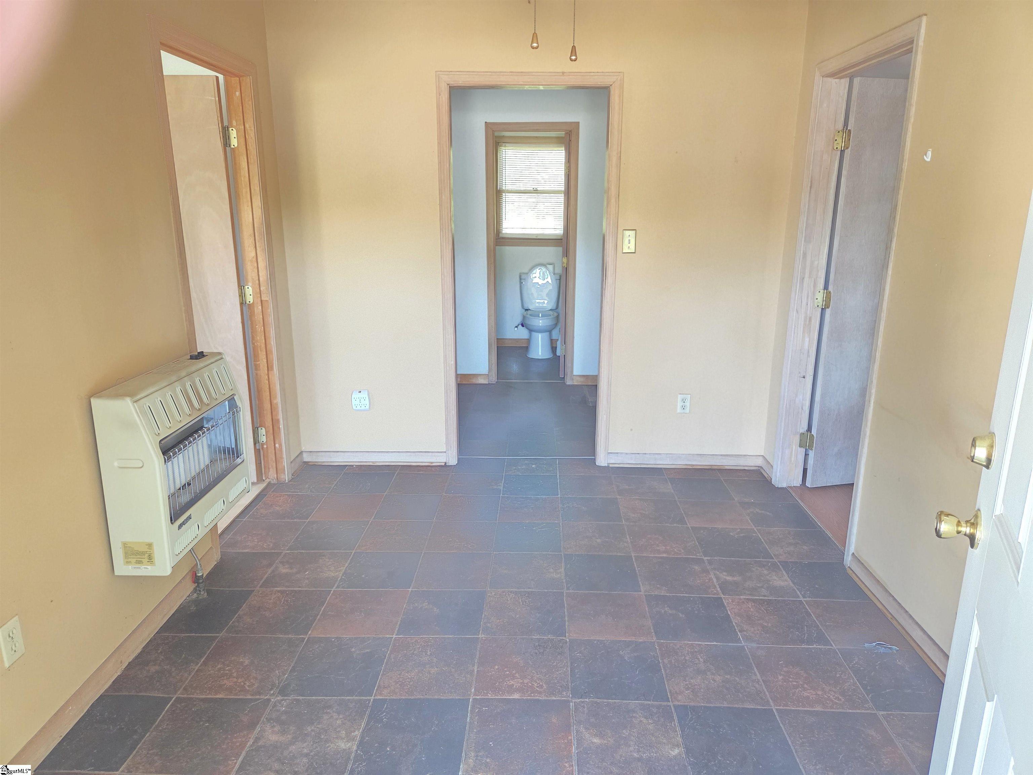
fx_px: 686
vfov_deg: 58.9
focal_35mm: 23
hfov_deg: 73.9
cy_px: 388
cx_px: 516
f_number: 1.8
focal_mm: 5.4
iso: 800
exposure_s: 1/120
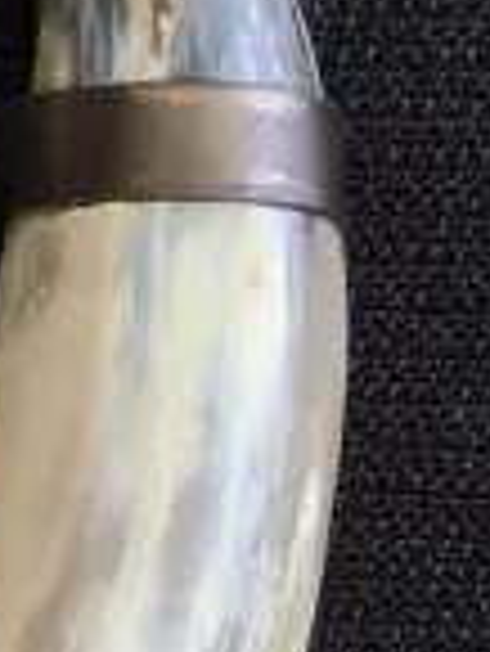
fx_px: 3600
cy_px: 540
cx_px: -931
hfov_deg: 7.0
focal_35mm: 191
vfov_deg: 10.3
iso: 125
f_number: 2
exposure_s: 1/100
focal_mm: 2.87
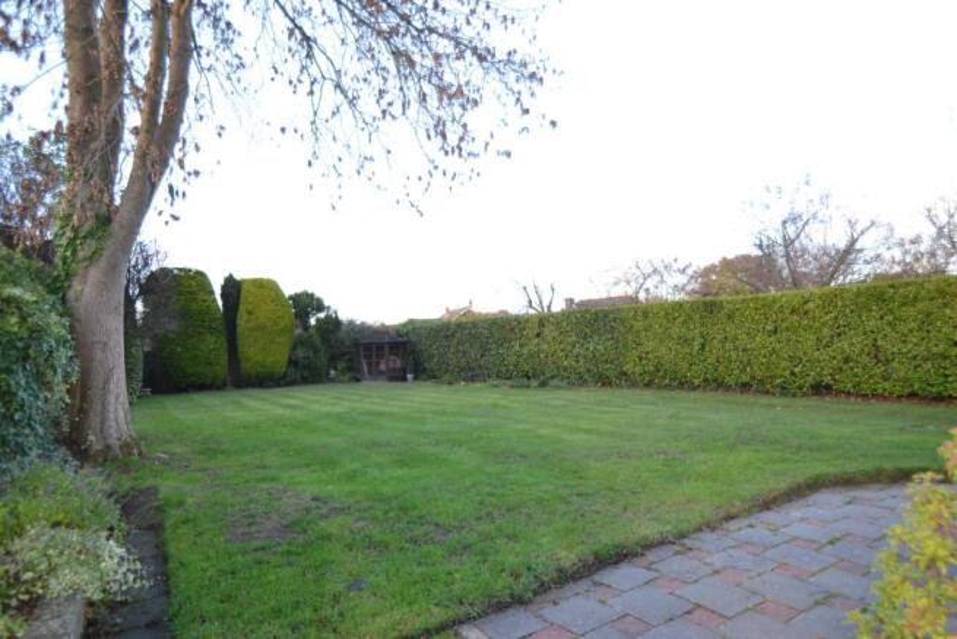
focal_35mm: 18
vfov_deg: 67.4
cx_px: 478
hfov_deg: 90.0
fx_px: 479
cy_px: 320
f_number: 4
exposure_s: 1/125
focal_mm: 12
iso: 280
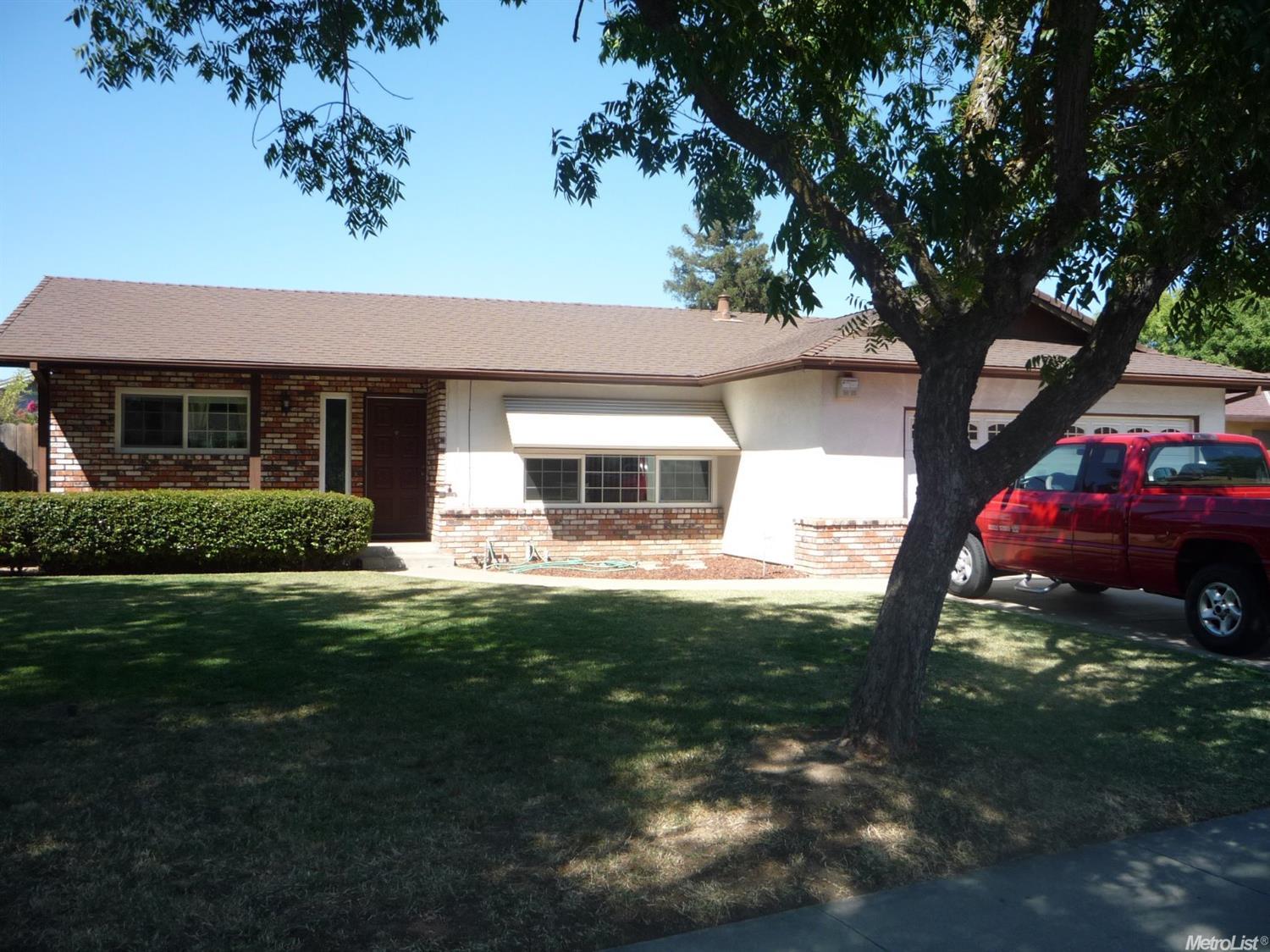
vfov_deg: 46.8
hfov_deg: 60.0
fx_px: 1100
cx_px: 635
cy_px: 476
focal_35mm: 30
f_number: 4
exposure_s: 1/320
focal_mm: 5.2
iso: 100
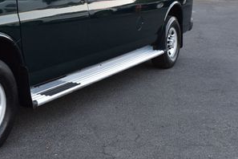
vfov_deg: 19.1
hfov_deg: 28.0
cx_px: 58
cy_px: 54
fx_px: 469
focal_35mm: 71
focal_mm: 22
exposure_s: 1/25
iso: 400
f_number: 6.3
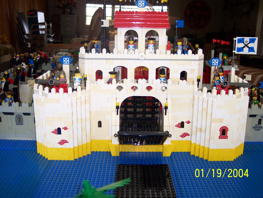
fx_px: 289
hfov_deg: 49.0
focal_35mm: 38
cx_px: 132
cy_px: 99
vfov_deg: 37.7
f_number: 2.8
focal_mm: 8
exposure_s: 1/90
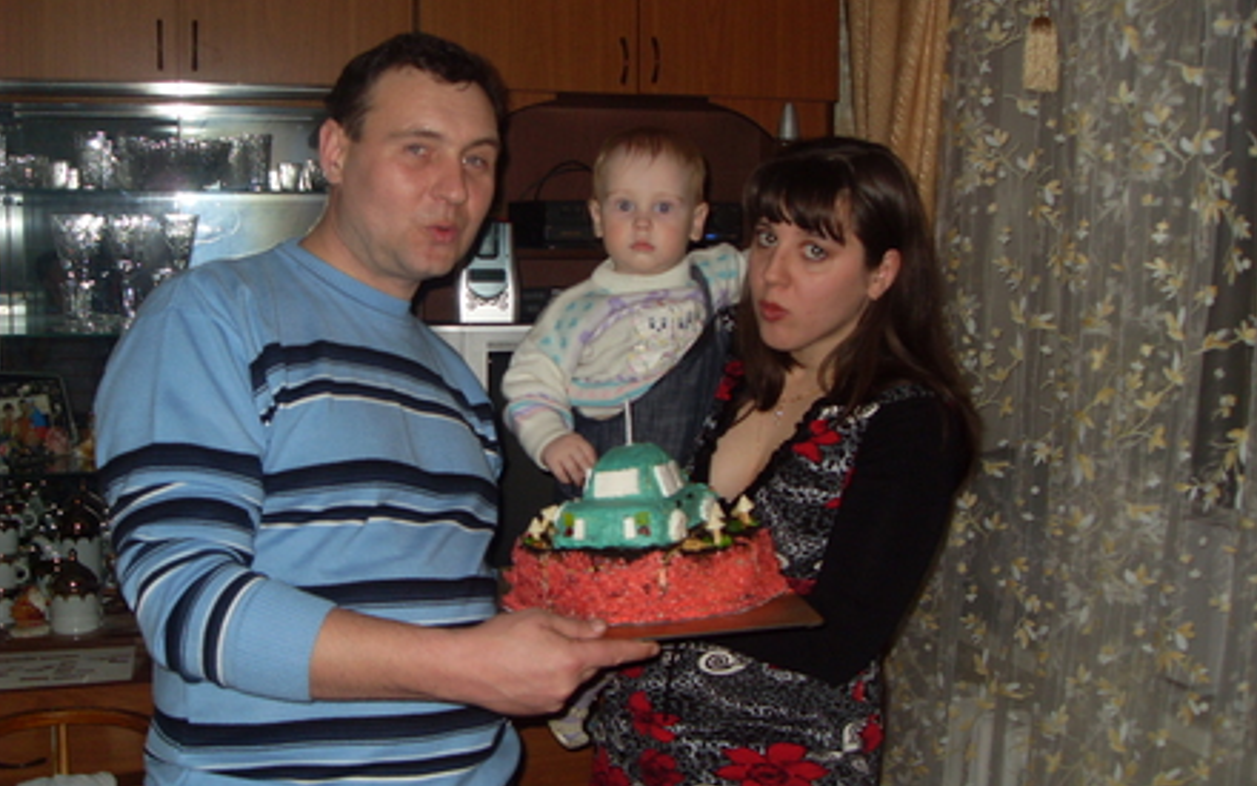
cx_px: 637
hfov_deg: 51.5
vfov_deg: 33.6
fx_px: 1302
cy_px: 406
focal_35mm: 38
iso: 100
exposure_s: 1/45
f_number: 2.8
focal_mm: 6.3
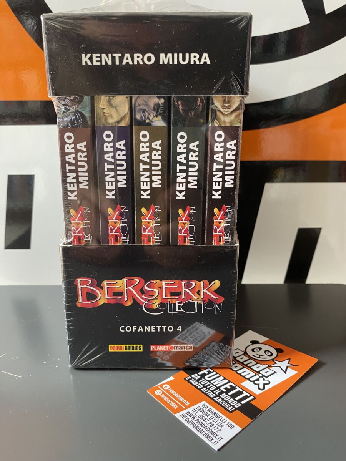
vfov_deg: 67.3
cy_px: 230
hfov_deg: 53.1
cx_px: 173
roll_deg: +0.5
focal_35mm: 26
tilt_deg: -15.5
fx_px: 347
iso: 200
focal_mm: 4.25
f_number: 1.8
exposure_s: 1/60
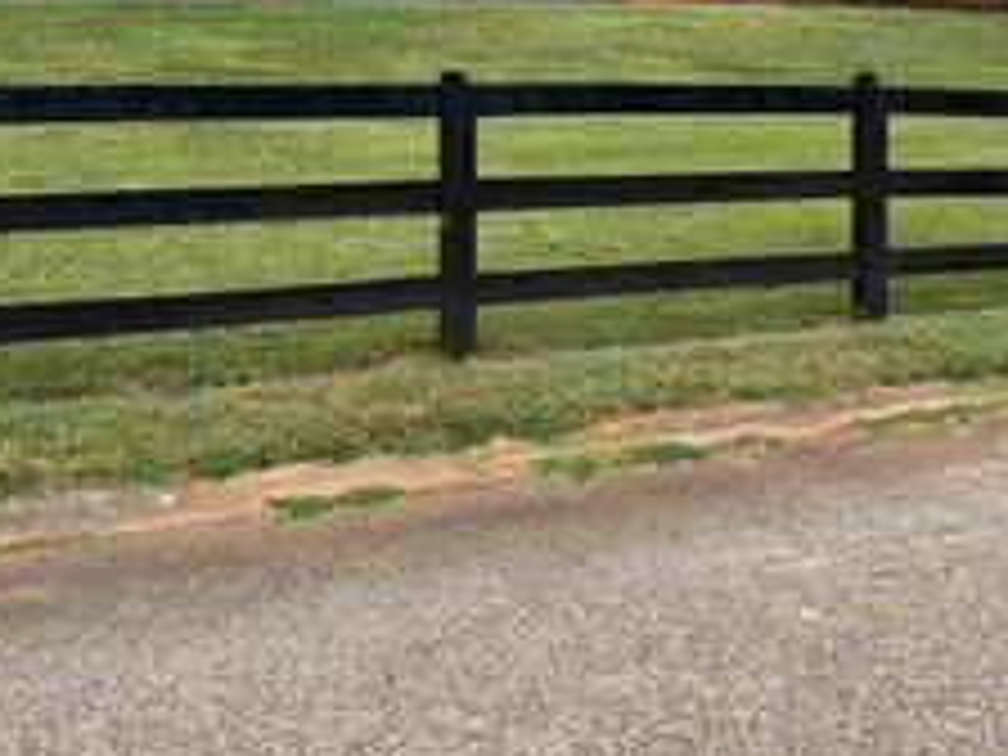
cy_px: 79
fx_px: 1689
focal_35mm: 58
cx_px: 522
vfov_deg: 24.5
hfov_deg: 33.2
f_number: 1.5
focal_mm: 5.7
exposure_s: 1/2695
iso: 50
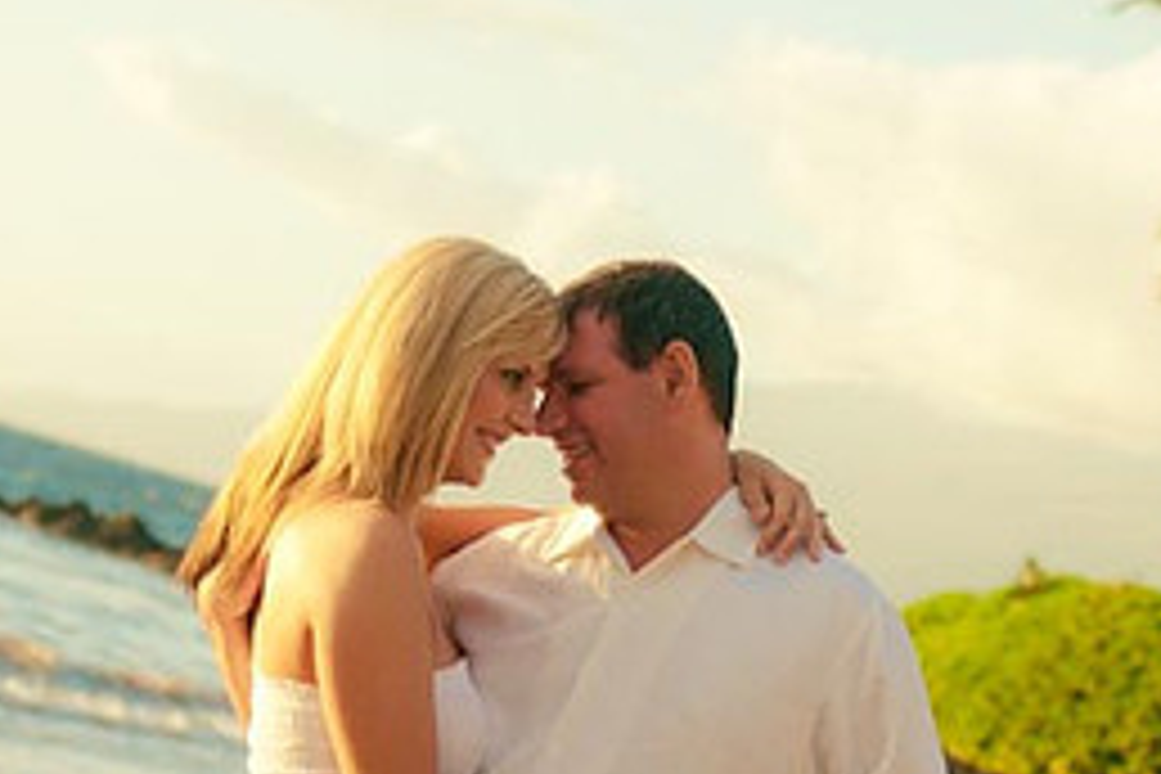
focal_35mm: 185
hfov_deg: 11.1
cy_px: 416
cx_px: 544
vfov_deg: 7.4
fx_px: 5970
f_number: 2.8
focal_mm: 55
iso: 200
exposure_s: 1/1000
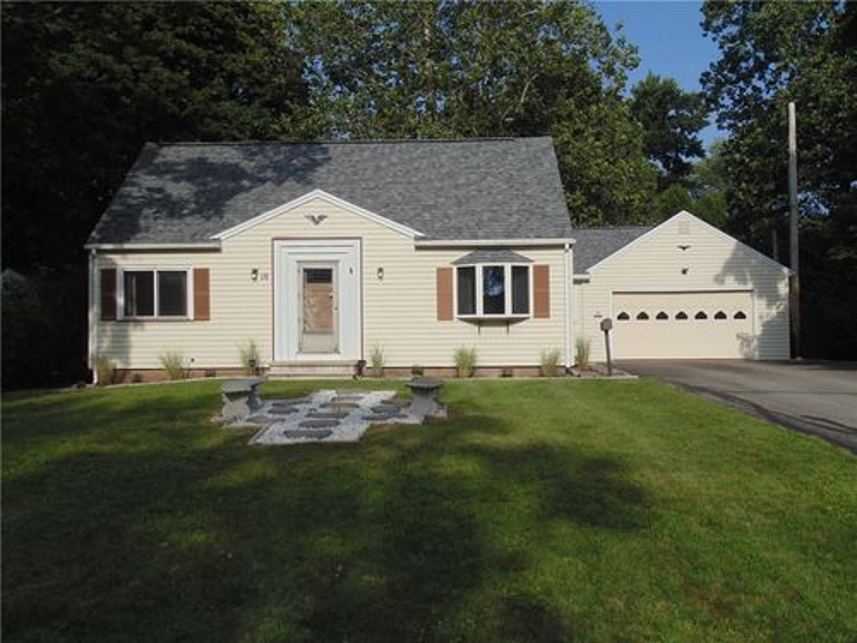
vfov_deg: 41.8
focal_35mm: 34
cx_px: 428
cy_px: 322
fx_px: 842
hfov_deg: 54.0
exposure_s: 1/125
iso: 80
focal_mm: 6.2
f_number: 10.7
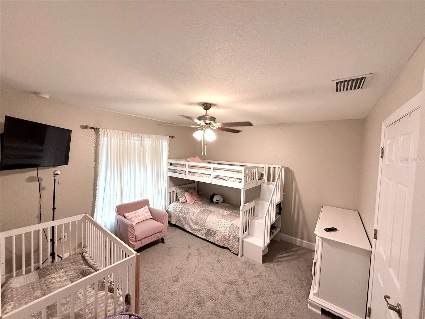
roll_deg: -1.8
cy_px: 160
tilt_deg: -1.7
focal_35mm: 14
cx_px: 212
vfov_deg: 85.7
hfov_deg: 102.1
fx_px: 172
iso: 320
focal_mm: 2.22
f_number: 2.2
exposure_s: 1/120
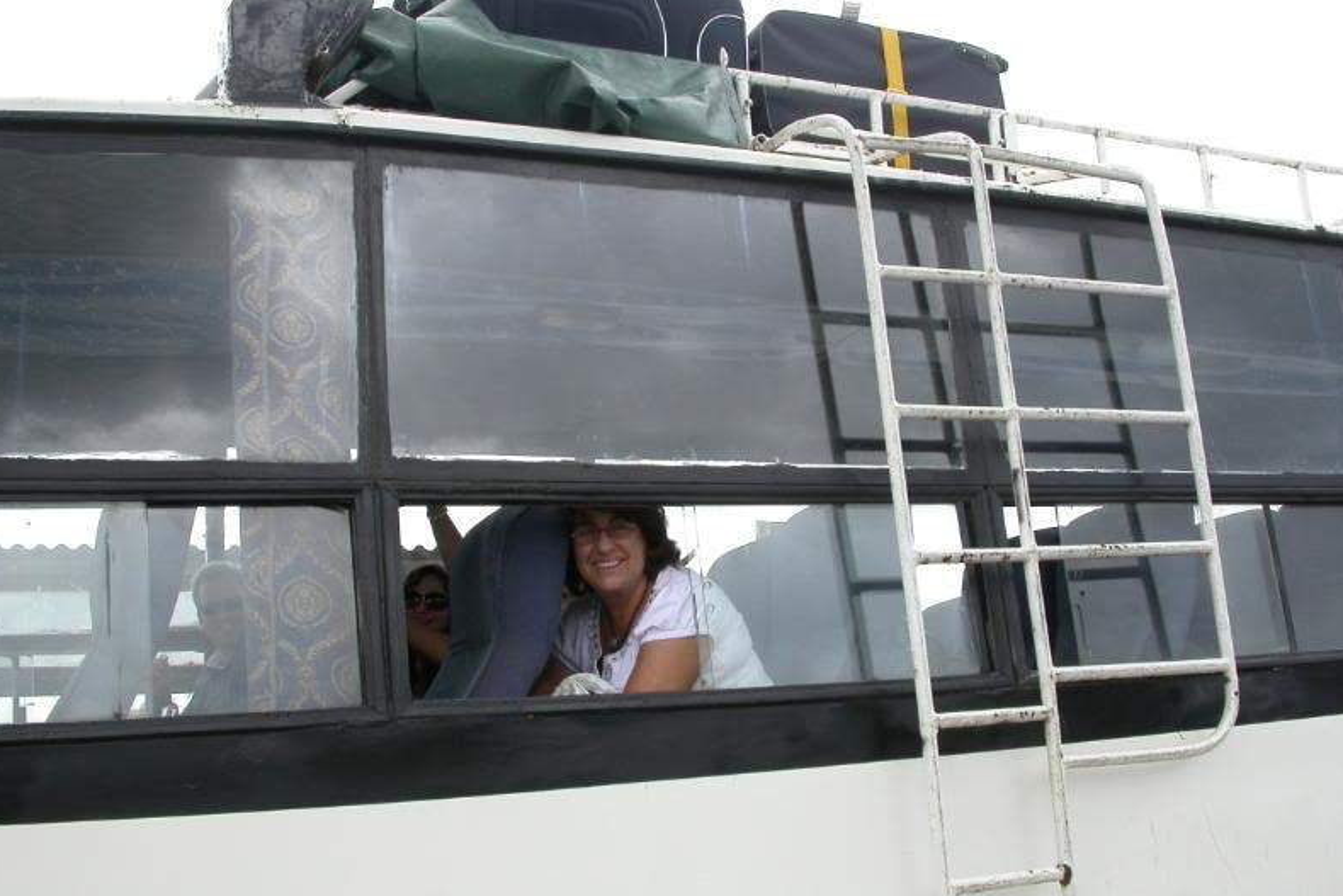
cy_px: 442
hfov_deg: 48.5
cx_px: 670
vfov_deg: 33.4
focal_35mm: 40
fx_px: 1492
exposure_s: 1/161
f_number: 6
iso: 100
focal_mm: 7.85
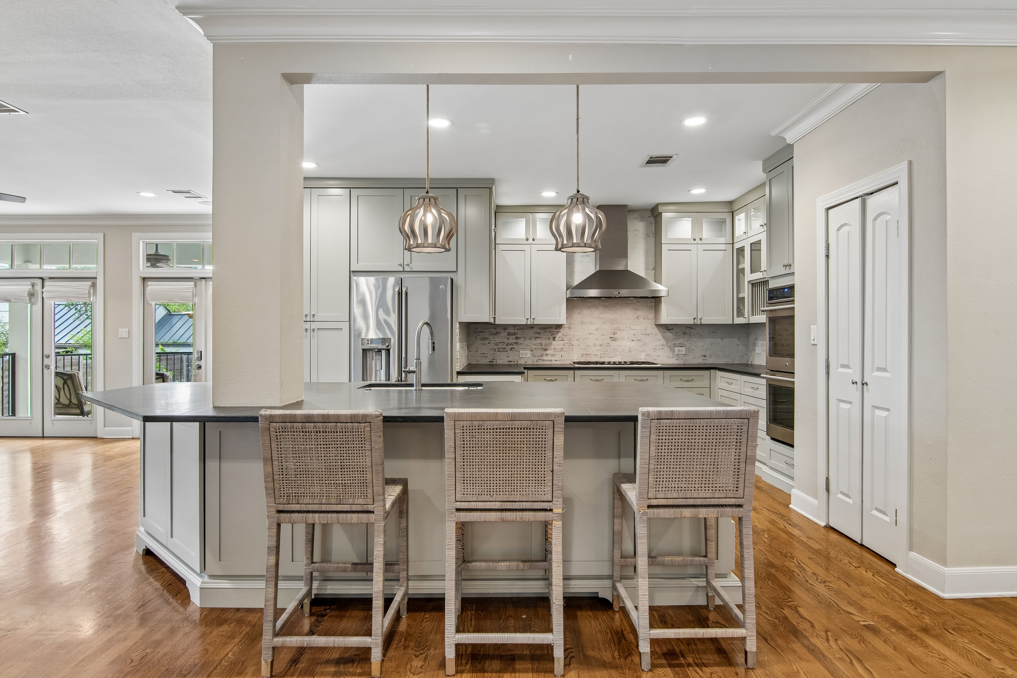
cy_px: 339
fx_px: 593
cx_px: 508
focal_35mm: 21
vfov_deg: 59.5
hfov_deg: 81.2
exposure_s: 1/20
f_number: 8
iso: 320
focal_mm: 14
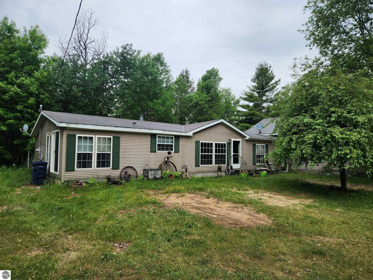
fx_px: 248
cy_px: 140
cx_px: 186
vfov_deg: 58.9
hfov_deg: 73.9
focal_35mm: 23
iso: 20
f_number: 1.8
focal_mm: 5.4
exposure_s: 1/827
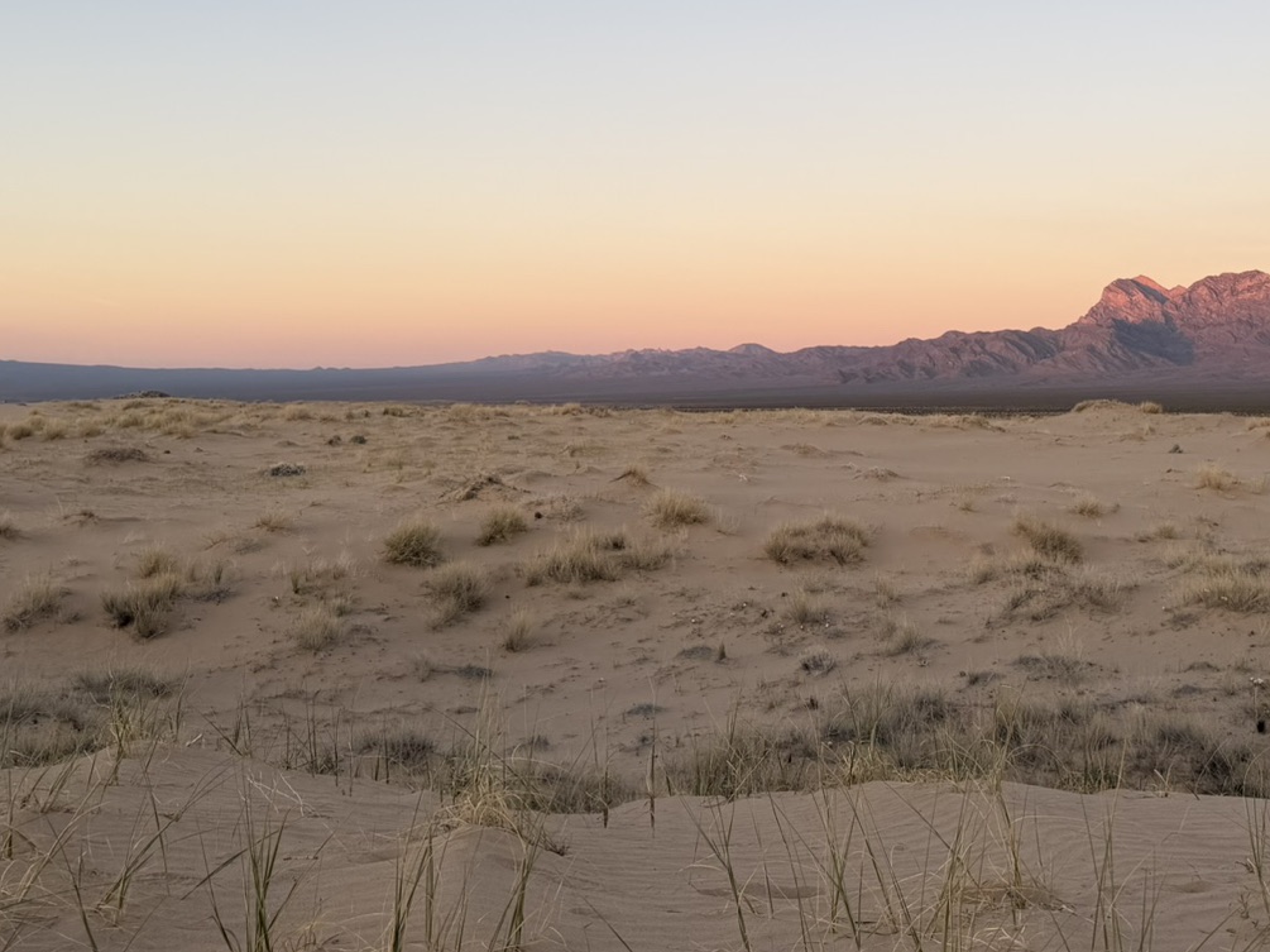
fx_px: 1577
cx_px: 833
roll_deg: -1.1
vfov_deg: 32.5
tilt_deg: +8.3
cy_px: 166
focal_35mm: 43
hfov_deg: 43.3
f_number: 1.78
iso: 80
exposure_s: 1/473
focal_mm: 6.76
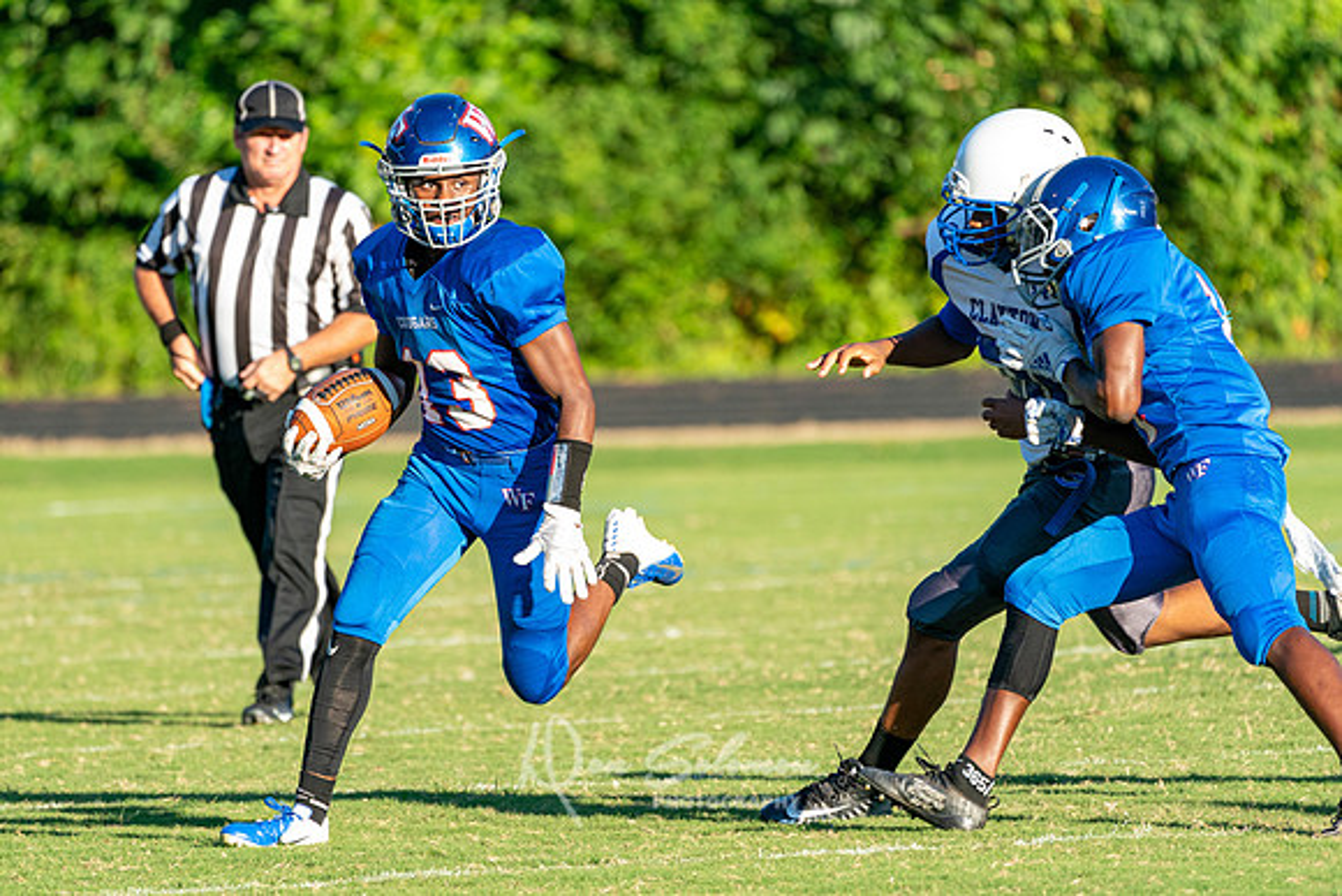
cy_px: 481
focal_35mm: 531
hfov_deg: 3.9
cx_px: 582
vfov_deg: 2.6
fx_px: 19808
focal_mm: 397
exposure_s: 1/1000
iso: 1000
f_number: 5.6
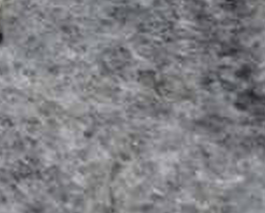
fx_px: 2010
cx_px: -252
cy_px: -44
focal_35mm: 256
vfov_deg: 6.0
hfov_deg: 7.3
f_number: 1.7
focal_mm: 4.71
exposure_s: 1/60
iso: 125
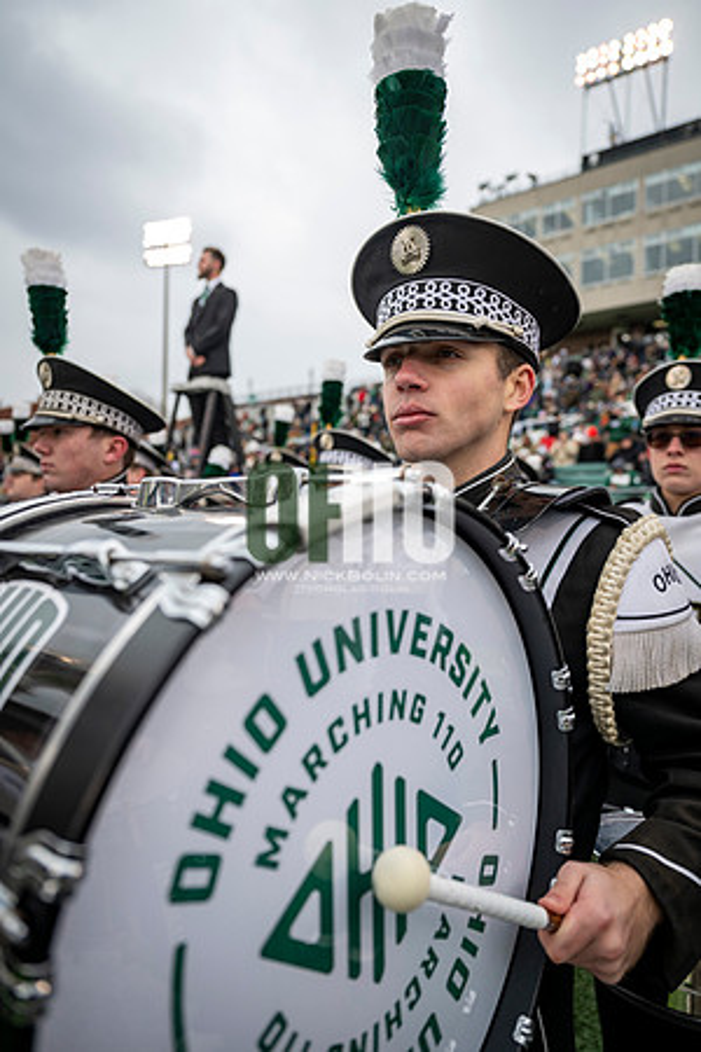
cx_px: 350
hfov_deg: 53.1
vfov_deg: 73.7
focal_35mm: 24
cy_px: 526
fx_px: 701
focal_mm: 24
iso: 160
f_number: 2.8
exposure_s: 1/500
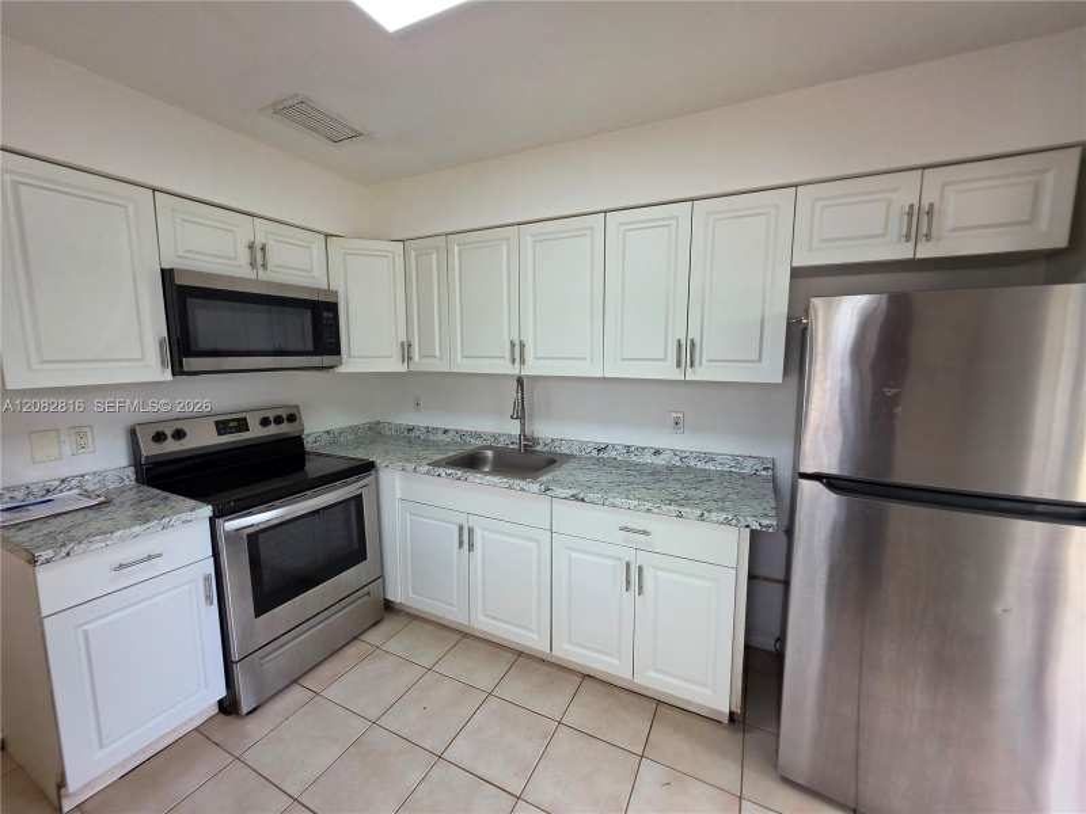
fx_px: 408
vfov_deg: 89.9
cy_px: 407
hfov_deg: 106.2
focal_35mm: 13
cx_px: 543
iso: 100
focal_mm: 2.2
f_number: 1.9
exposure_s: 1/120
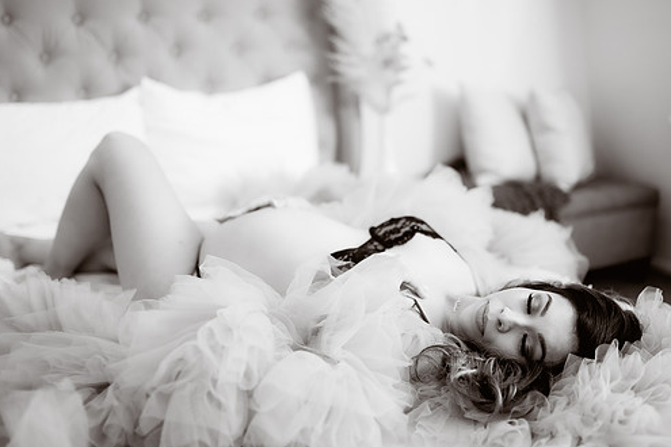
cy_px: 220
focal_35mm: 41
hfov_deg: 47.3
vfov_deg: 32.6
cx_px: 373
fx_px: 764
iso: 125
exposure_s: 1/125
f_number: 1.4
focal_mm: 35
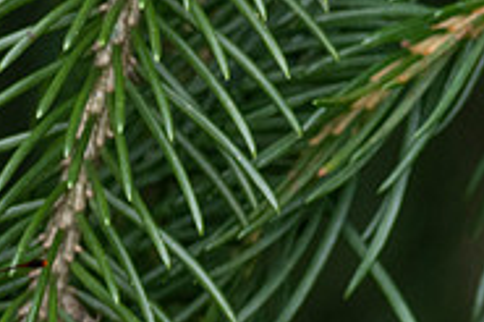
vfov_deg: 2.4
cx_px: -127
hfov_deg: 3.6
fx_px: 7750
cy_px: 567
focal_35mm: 577
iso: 640
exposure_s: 1/320
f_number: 8
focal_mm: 105
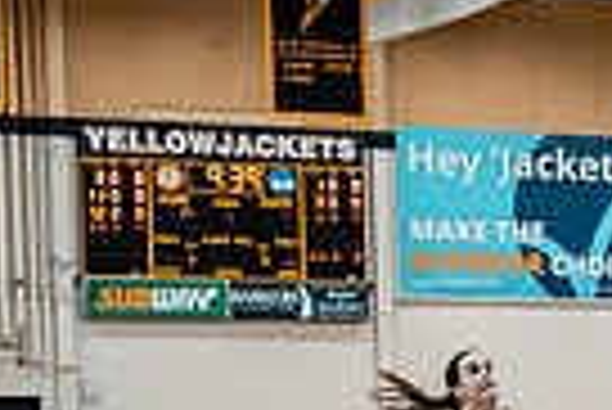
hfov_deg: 12.6
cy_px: 537
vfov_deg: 8.7
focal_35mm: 156
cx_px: 851
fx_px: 2655
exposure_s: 1/640
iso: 1000
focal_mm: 35
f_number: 2
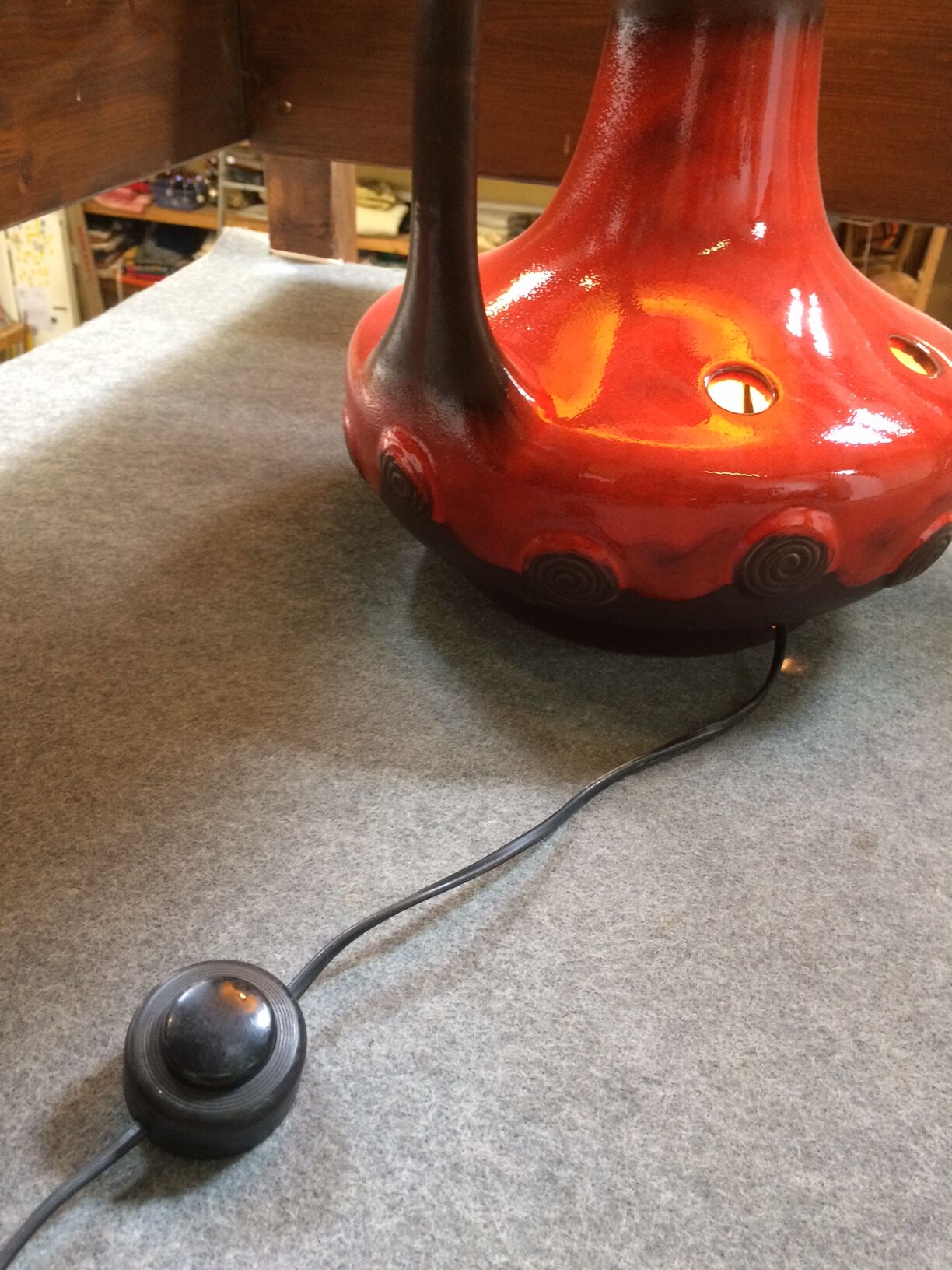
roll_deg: -1.9
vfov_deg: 61.7
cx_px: 476
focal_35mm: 29
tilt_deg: -32.6
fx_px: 1063
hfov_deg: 48.2
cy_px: 635
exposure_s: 1/33
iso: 200
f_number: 2.2
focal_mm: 4.15
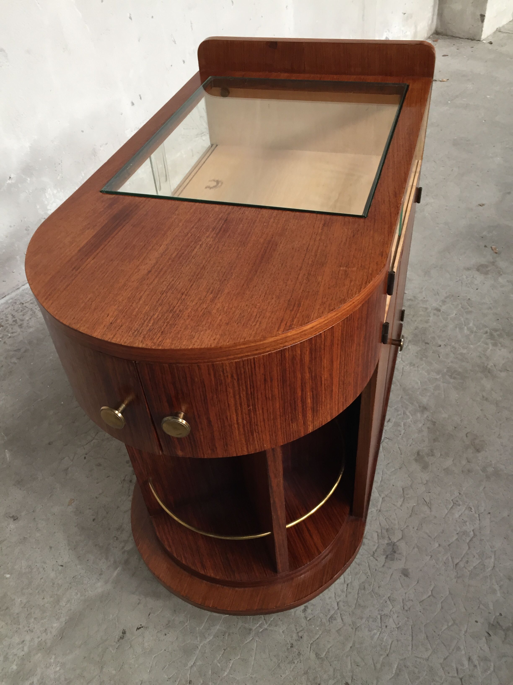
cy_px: 342
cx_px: 256
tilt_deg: -41.8
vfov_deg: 61.7
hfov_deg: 48.2
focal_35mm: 29
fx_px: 573
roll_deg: +6.0
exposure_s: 1/33
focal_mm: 4.15
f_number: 2.2
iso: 100
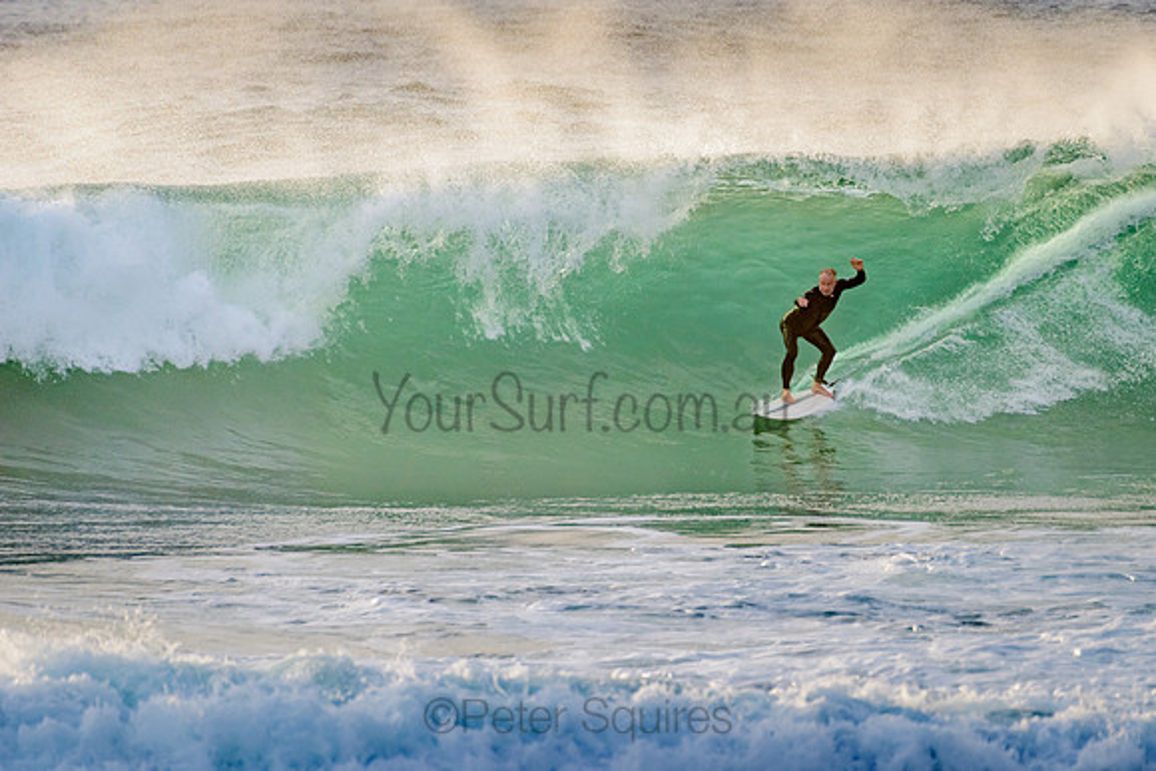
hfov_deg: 3.4
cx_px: 708
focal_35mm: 613
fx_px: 19682
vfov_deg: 2.2
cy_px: 300
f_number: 5.6
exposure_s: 1/2000
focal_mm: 500
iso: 560
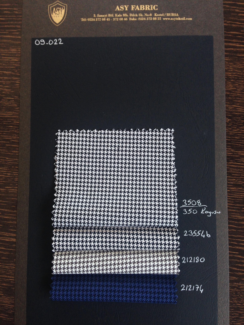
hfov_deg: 42.9
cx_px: 122
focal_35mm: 33
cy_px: 162
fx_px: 310
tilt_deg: -83.2
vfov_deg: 55.4
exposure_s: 1/20
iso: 64
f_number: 2.4
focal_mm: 4.12
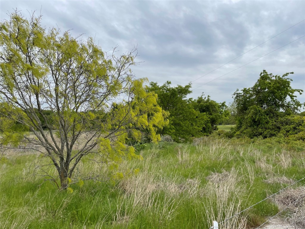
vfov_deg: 53.1
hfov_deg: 67.3
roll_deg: +0.8
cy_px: 114
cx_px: 152
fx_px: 229
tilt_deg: +0.2
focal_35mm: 26
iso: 32
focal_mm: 4.2
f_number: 1.6
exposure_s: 1/3731
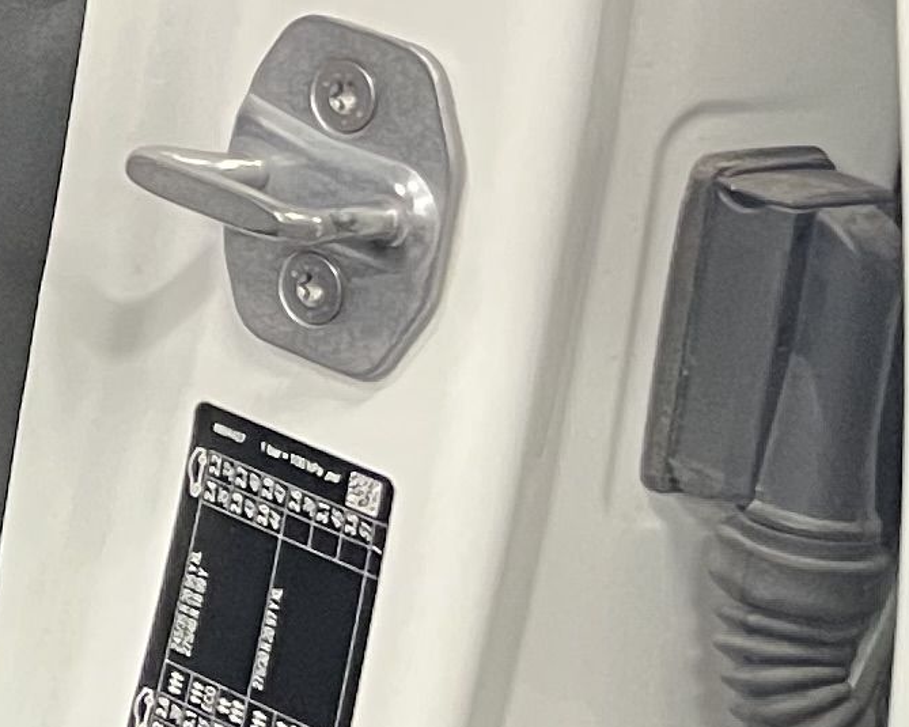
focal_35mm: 153
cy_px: -144
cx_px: -1822
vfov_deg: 9.9
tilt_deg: -15.7
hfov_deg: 9.7
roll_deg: +7.4
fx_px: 4116
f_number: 1.6
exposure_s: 1/50
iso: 500
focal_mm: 5.1
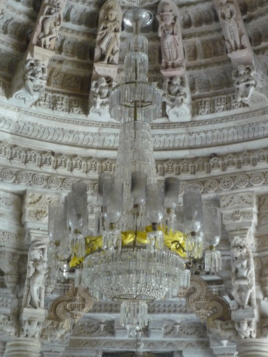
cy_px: 178
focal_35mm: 76
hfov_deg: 19.4
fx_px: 785
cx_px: 134
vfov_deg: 25.7
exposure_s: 1/5
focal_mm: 11.3
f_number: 4.9
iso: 400
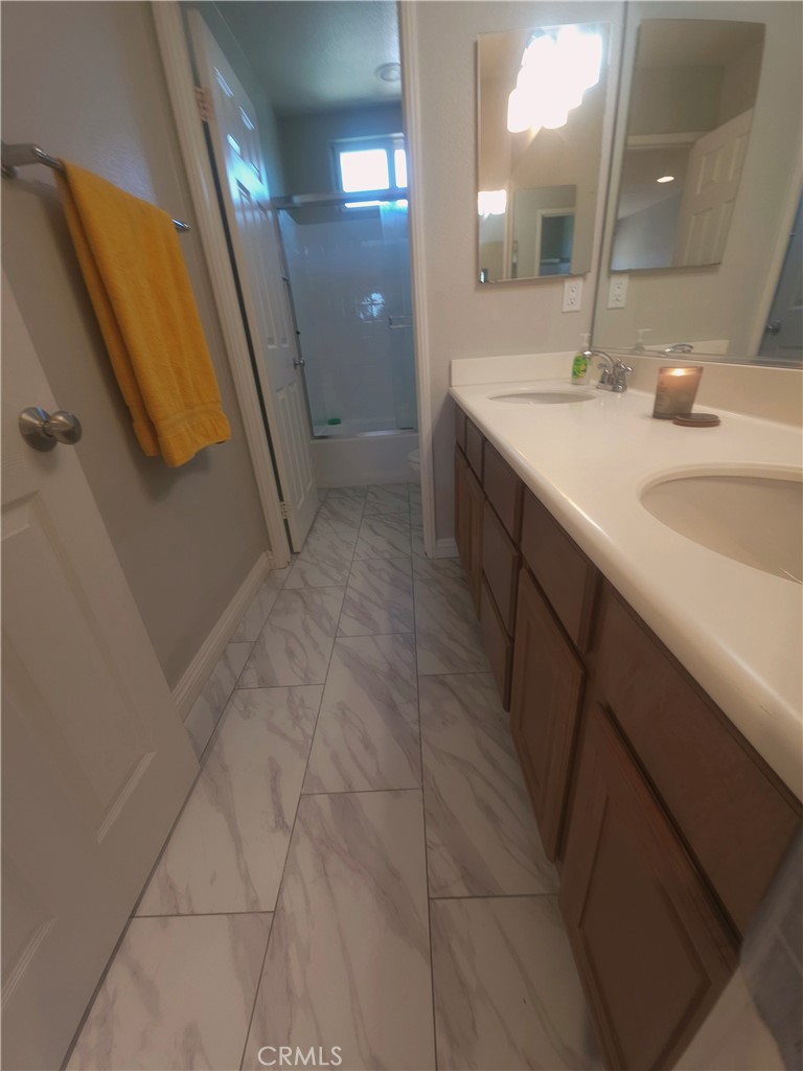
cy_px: 536
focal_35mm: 13
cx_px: 402
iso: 64
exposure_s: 1/30
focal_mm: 2.2
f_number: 1.9
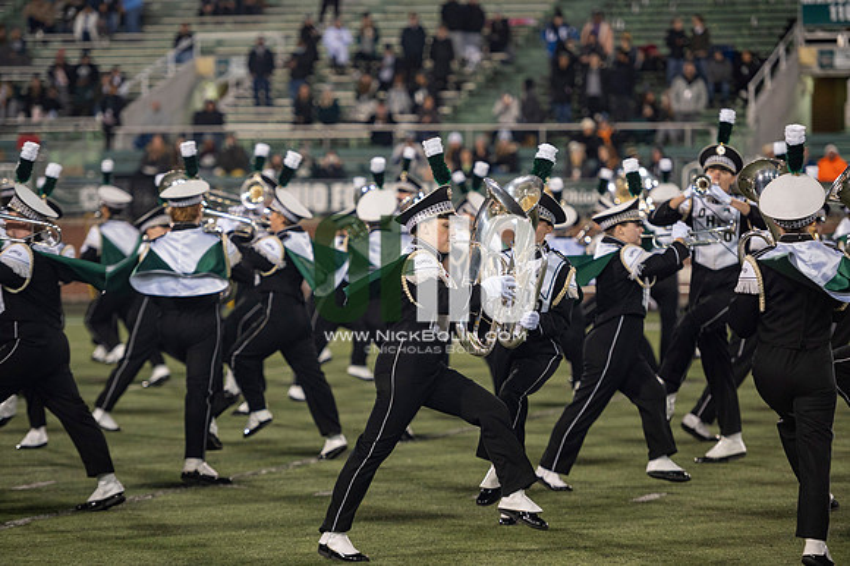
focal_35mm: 155
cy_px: 283
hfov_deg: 13.3
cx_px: 425
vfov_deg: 8.8
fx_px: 3657
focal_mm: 155
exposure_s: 1/500
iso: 1000
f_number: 2.8
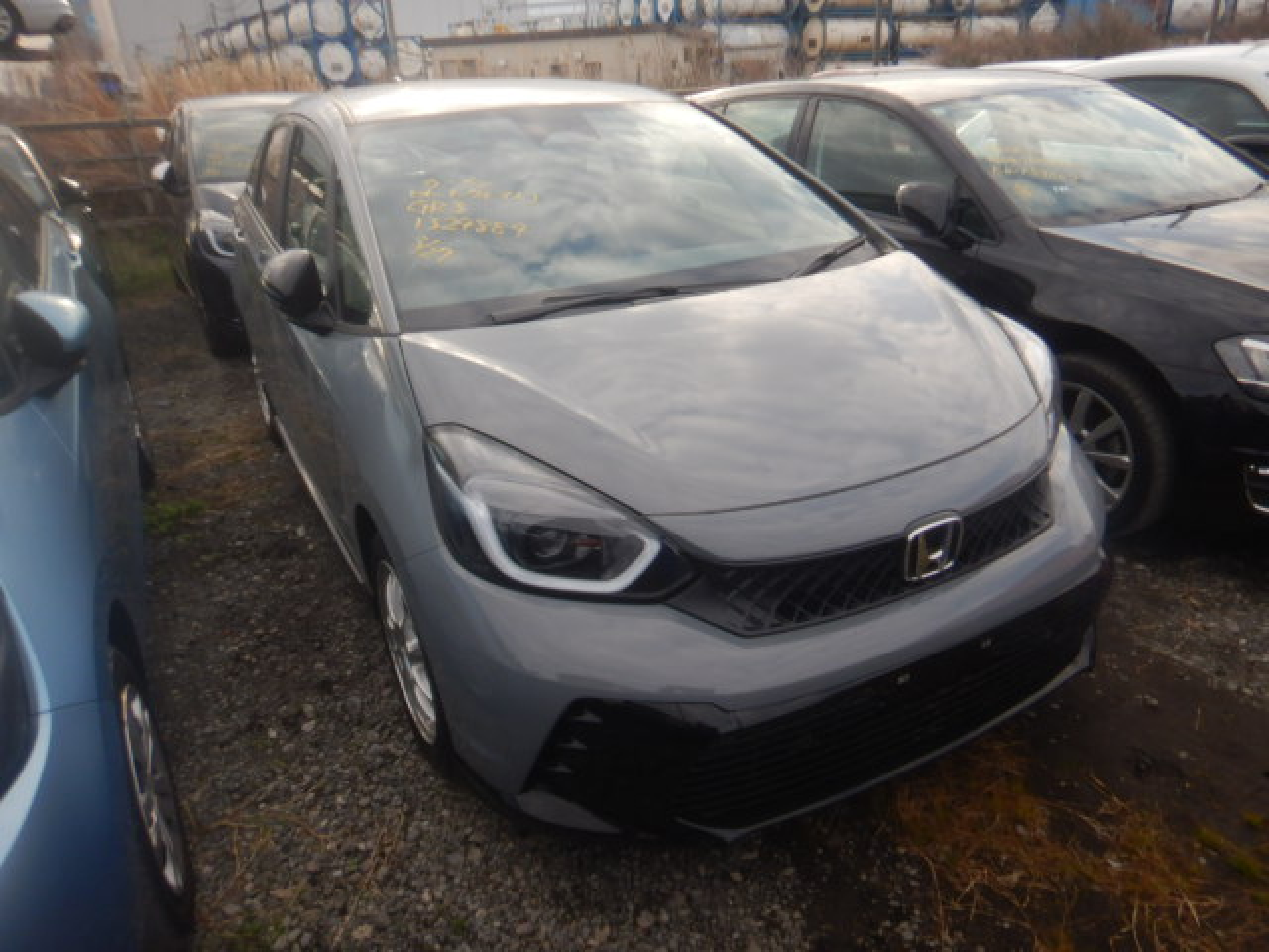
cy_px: 476
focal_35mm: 24
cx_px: 634
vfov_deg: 56.8
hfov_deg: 71.6
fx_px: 880
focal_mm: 4.3
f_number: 2.8
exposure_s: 1/125
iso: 125
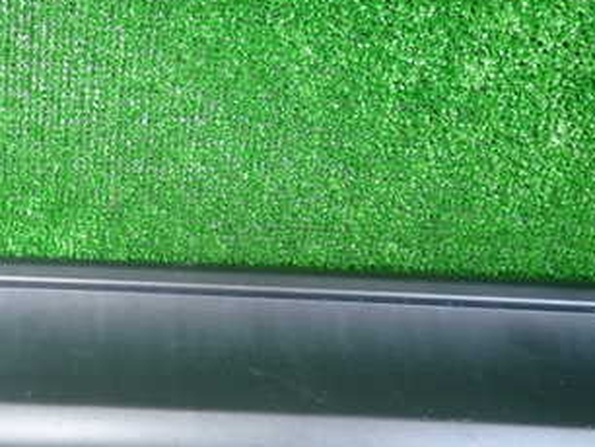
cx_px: 117
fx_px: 843
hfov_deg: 37.5
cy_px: 408
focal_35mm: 49
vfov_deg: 28.5
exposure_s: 1/60
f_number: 2
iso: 200
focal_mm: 4.5
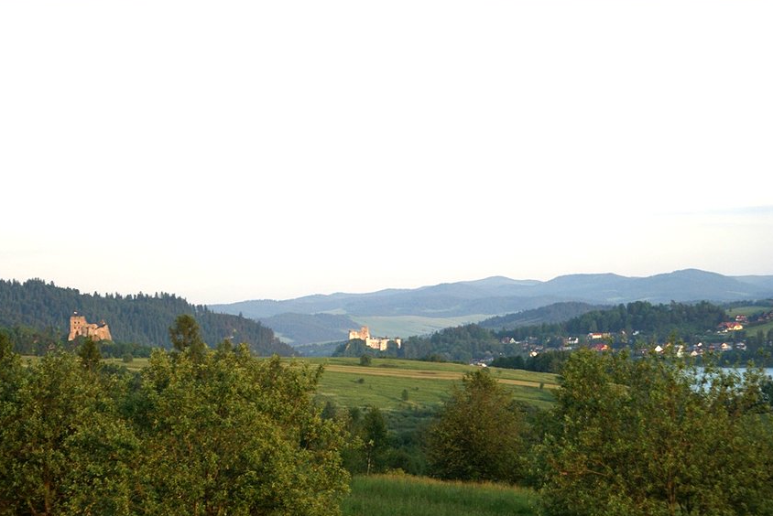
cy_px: 267
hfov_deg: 18.2
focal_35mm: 112
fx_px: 2406
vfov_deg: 12.3
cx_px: 369
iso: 100
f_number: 6.3
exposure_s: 1/125
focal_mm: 70
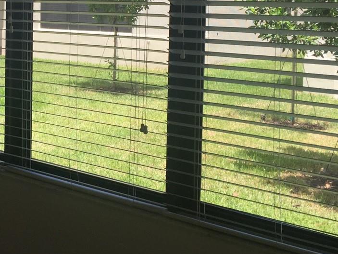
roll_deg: -1.0
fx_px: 644
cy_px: 41
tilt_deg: -3.9
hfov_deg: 28.5
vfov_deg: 21.9
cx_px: 46
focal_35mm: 66
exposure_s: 1/280
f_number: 2.2
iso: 32
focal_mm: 4.15
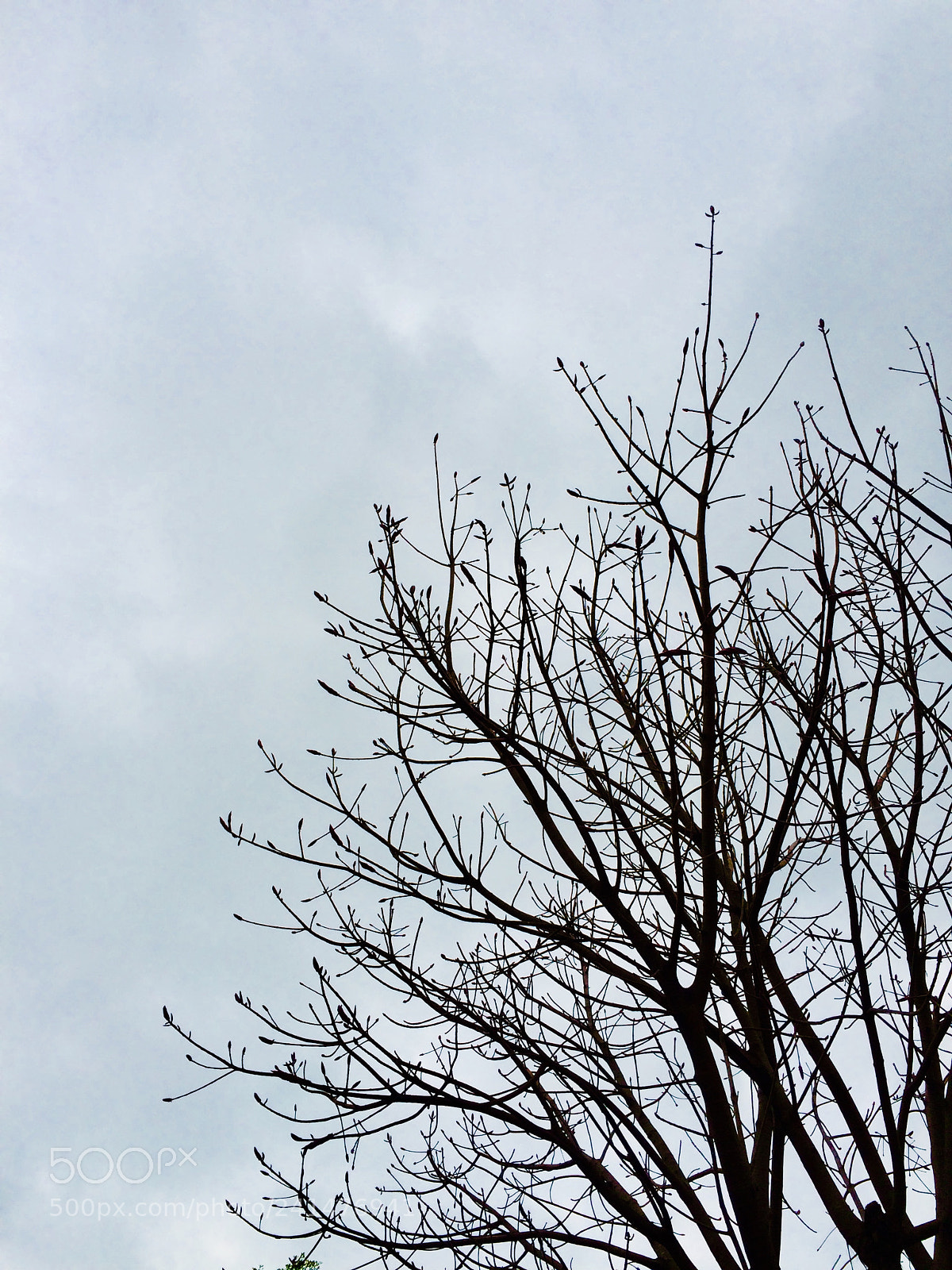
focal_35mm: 29
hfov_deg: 48.2
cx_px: 476
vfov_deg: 61.7
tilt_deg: +53.8
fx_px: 1063
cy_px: 635
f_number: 2.2
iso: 32
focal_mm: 4.15
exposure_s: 1/4115
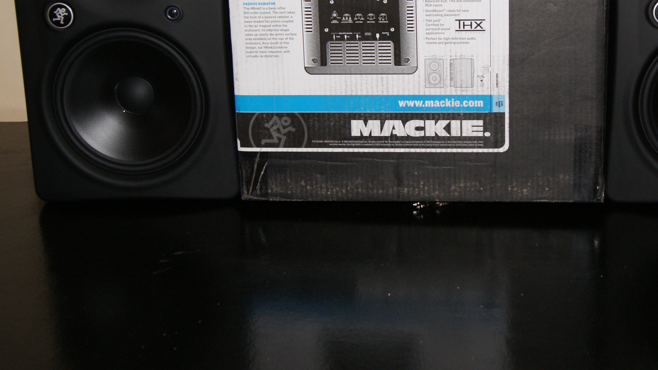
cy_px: 91
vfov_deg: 20.9
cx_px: 431
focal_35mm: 57
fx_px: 994
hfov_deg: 36.3
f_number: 5.6
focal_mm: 26
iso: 400
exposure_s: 1/60
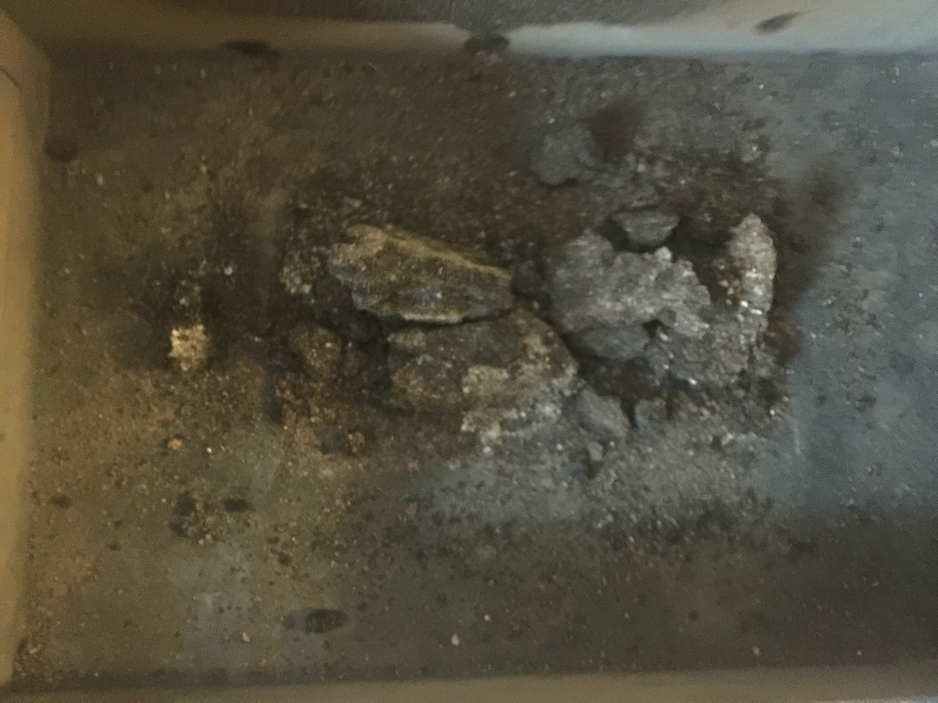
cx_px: 469
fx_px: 786
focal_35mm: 29
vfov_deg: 48.2
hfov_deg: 61.7
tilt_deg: -81.2
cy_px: 352
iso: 400
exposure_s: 1/4
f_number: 2.2
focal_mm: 4.15
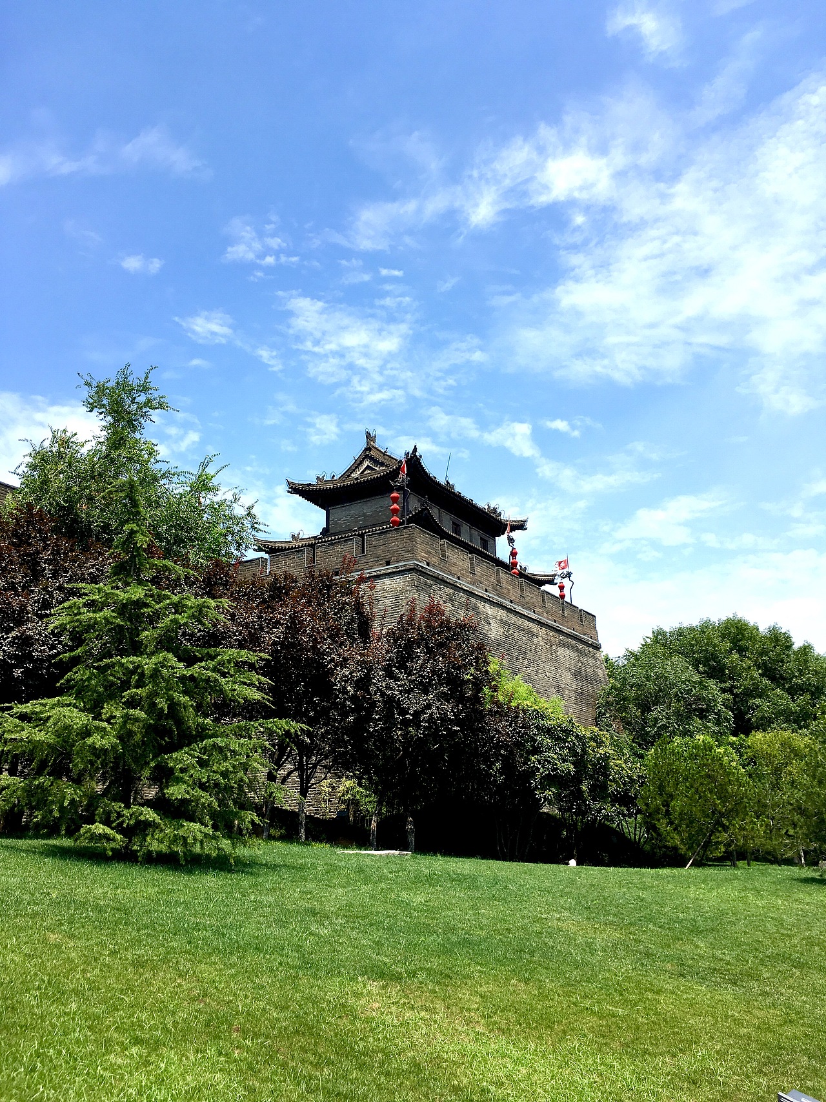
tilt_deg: +16.9
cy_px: 551
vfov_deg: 61.7
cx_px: 413
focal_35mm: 29
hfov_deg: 48.2
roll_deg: +2.1
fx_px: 923
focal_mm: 4.15
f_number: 2.2
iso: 25
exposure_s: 1/1221
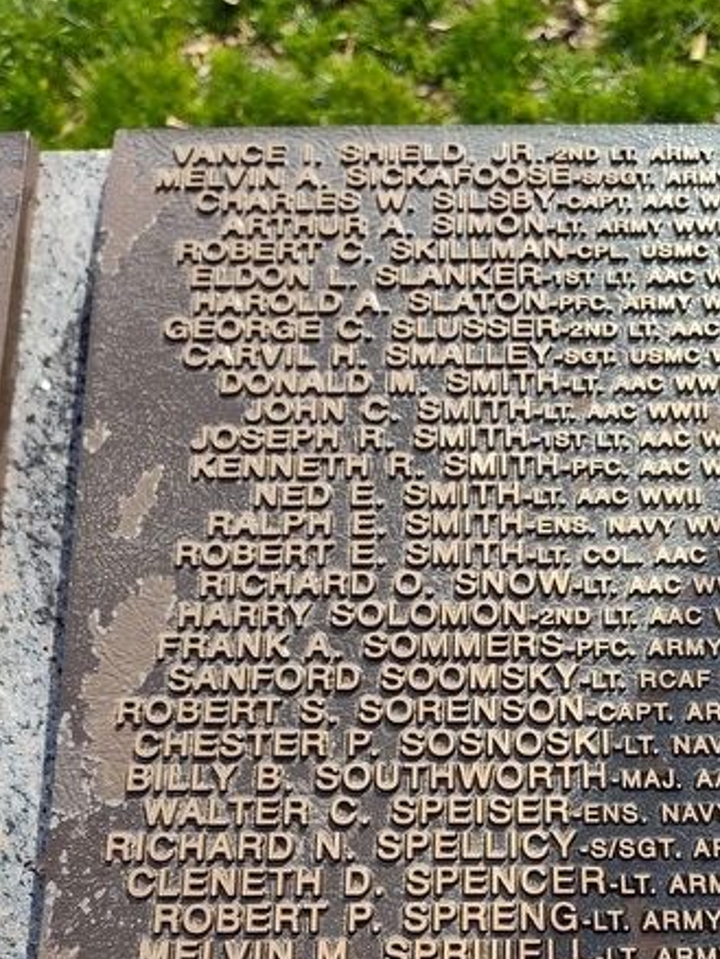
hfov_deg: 34.1
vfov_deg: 42.4
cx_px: 477
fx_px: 1164
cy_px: 790
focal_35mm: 42
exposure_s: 1/649
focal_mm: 5.56
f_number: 1.8
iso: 100
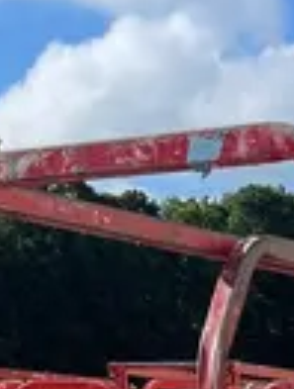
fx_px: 1634
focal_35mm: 145
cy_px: 955
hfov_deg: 10.0
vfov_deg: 11.2
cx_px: 398
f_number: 1.6
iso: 32
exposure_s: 1/2212
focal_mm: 4.2
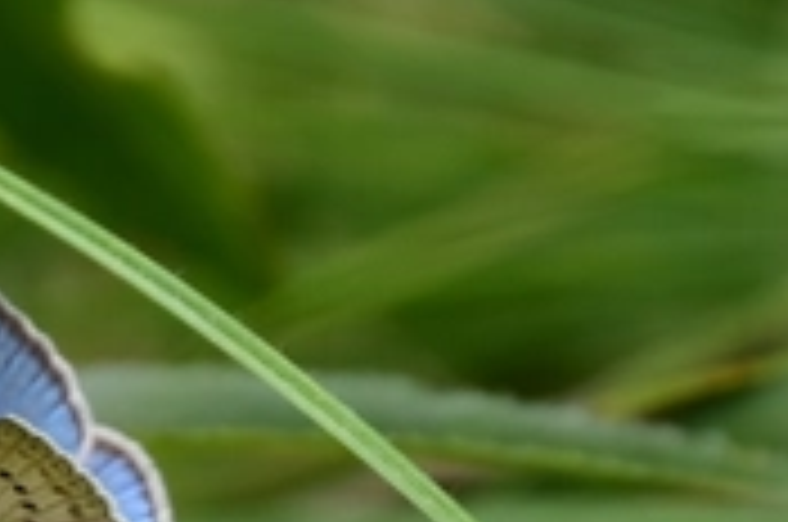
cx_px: 23
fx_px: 39590
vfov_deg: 0.8
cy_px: 540
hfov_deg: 1.1
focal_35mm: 1812
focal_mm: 330
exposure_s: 1/500
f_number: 6.3
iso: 320
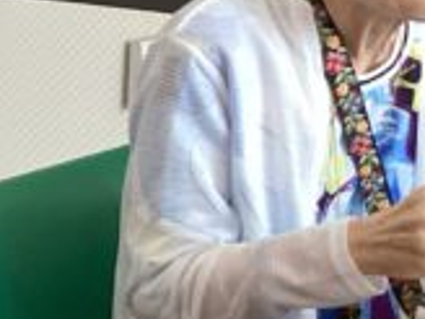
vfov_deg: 11.2
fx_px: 1621
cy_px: 292
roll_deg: +4.1
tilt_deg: -17.9
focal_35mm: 132
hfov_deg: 12.8
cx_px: -466
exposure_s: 1/50
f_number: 2.4
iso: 160
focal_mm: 3.3
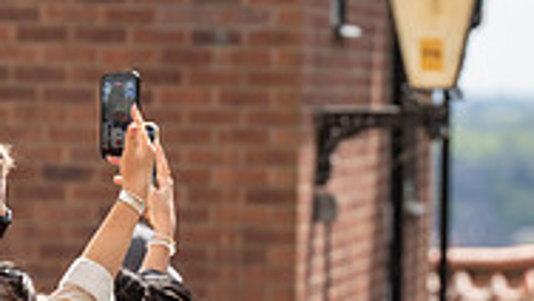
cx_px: 403
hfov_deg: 4.2
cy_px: 484
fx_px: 7268
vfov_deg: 2.4
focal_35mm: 513
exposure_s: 1/1000
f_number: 5
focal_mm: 159
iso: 320
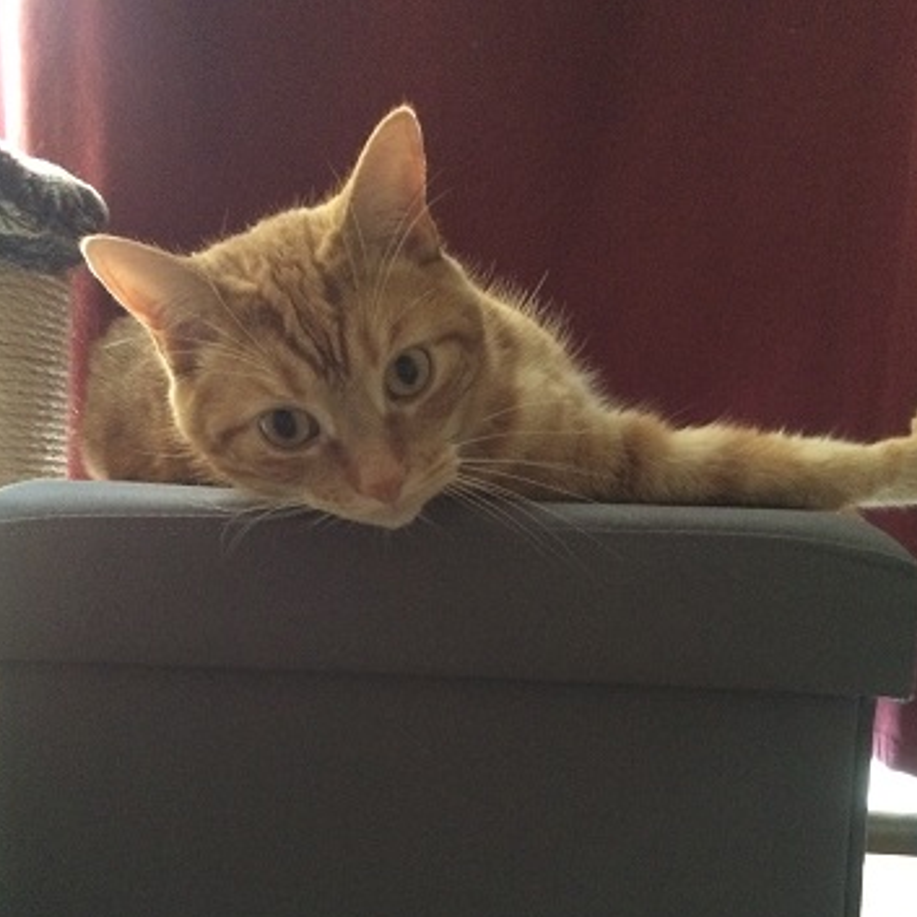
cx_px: 462
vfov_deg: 41.4
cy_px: 607
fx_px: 1199
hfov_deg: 41.9
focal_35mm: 40
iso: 500
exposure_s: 1/15
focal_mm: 4.12
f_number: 2.2
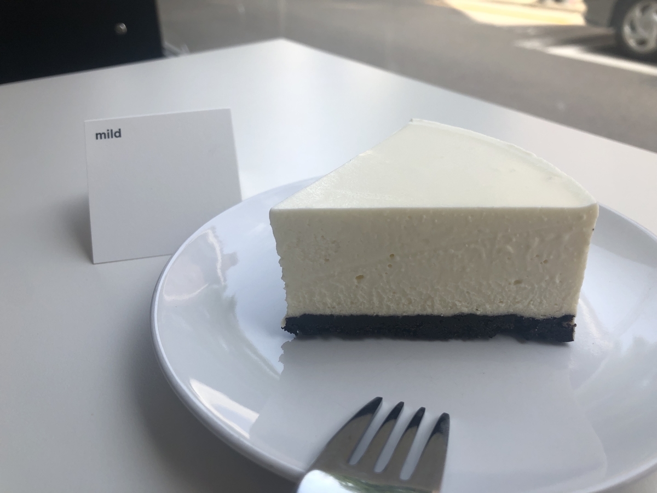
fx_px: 531
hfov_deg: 63.4
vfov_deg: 49.7
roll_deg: +2.5
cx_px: 328
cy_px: 246
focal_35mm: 28
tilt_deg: -30.8
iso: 20
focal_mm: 4
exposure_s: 1/390
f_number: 1.8
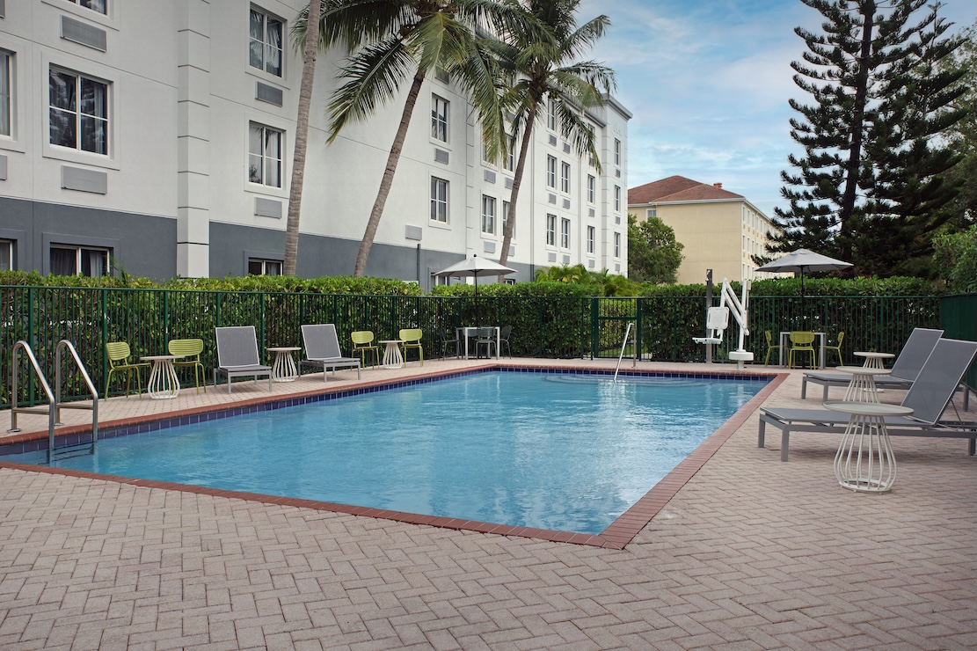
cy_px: 326
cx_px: 488
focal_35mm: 31
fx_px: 841
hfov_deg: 60.3
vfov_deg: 42.3
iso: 200
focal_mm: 31
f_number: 11
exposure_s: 1/90
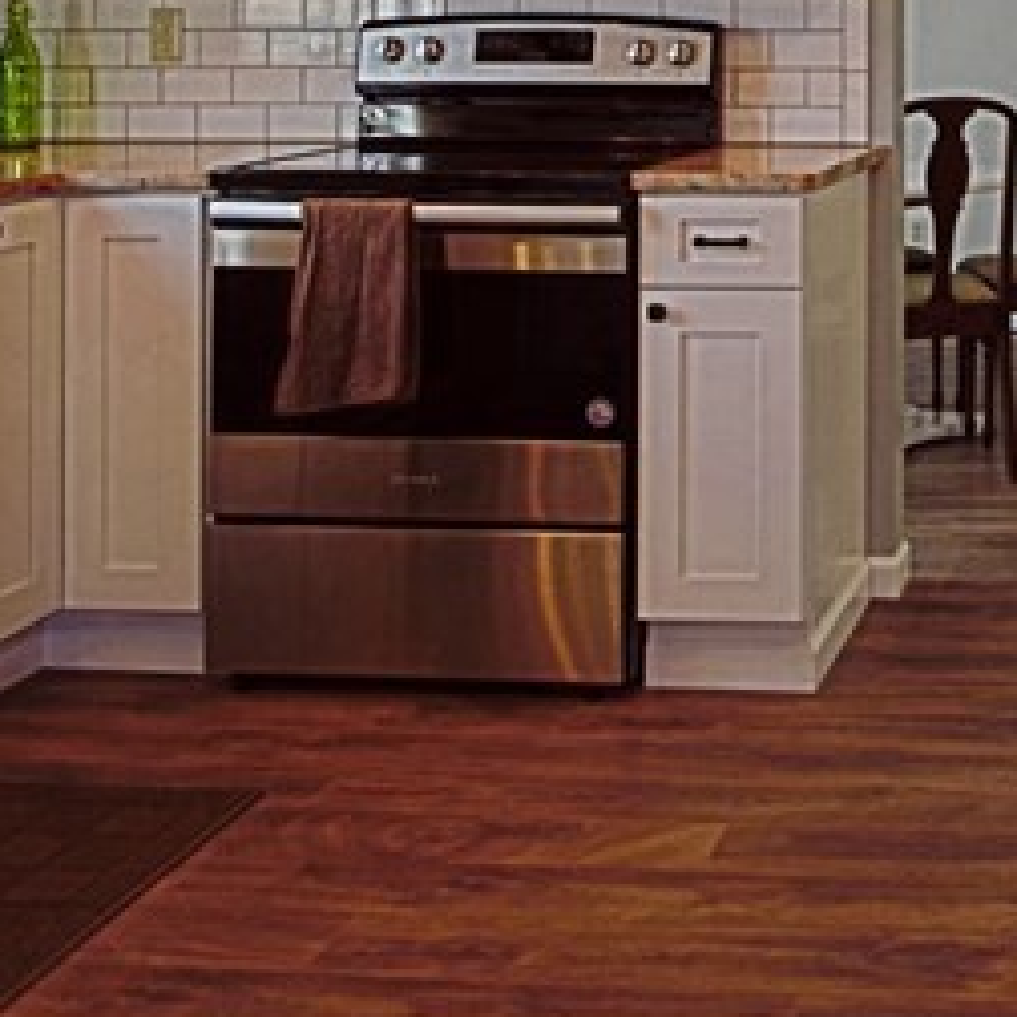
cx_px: 1154
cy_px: -73
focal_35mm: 55
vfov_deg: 28.5
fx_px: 1828
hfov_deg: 28.0
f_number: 5
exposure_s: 1/15
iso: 100
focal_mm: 10
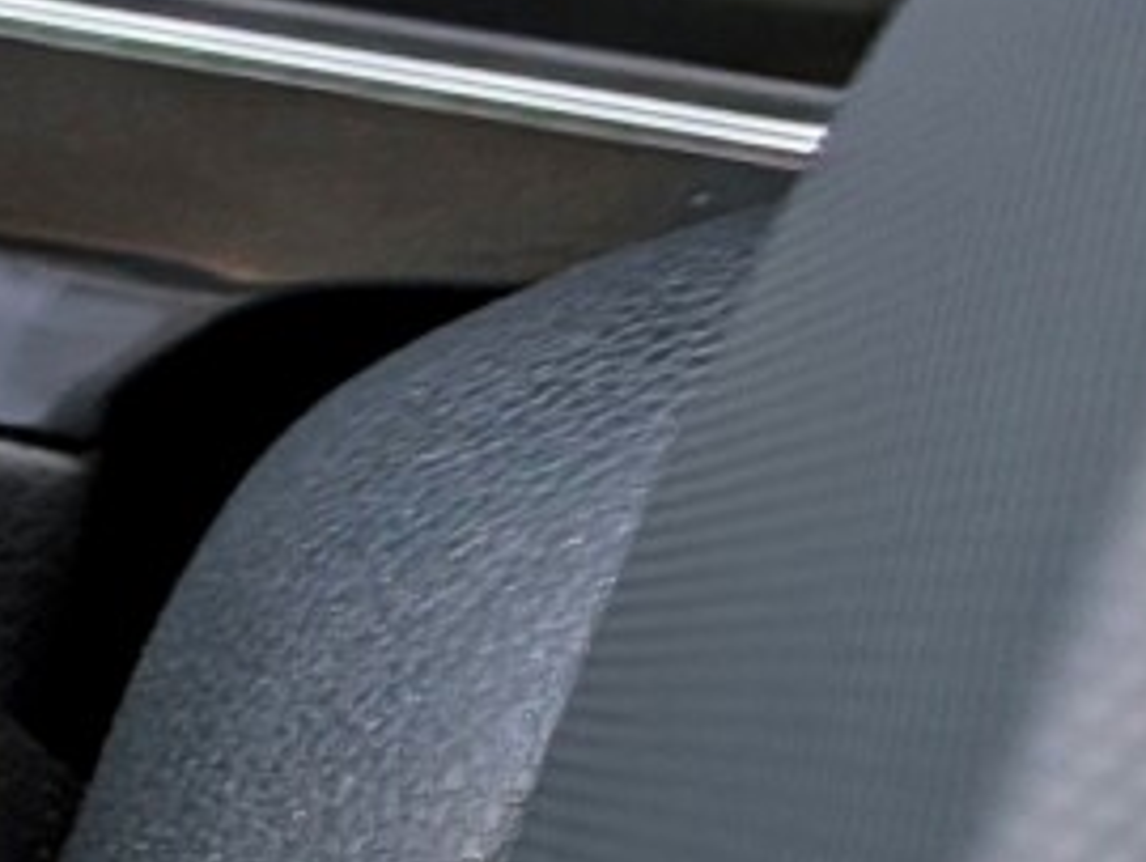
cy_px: -34
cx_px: -1447
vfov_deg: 10.4
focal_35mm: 142
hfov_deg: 11.8
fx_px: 4705
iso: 31
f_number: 1.7
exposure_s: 1/162
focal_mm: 4.53
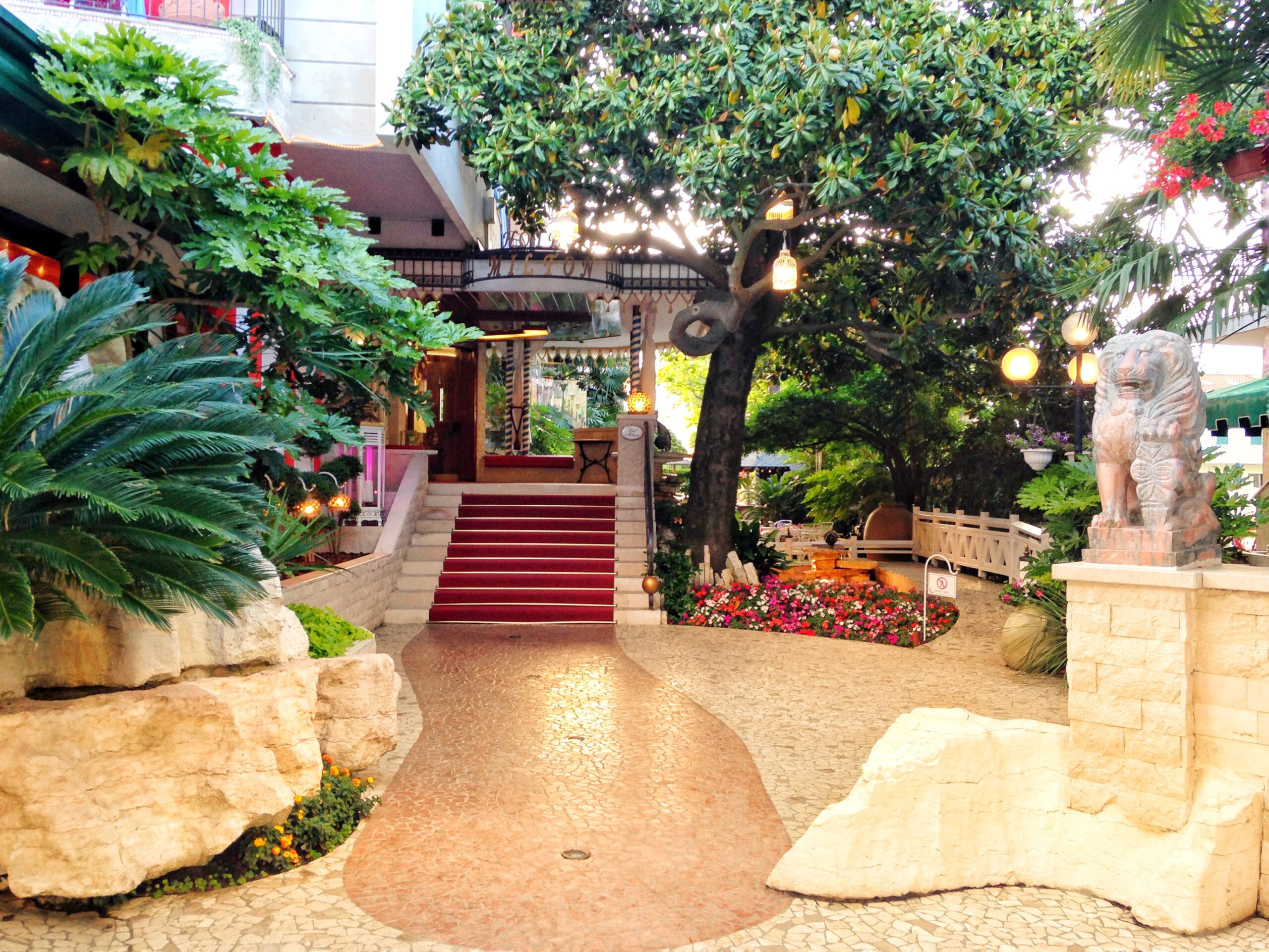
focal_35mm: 33
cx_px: 634
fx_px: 1210
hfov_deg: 55.4
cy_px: 476
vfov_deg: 42.9
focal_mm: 4.12
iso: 50
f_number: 2.4
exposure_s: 1/24
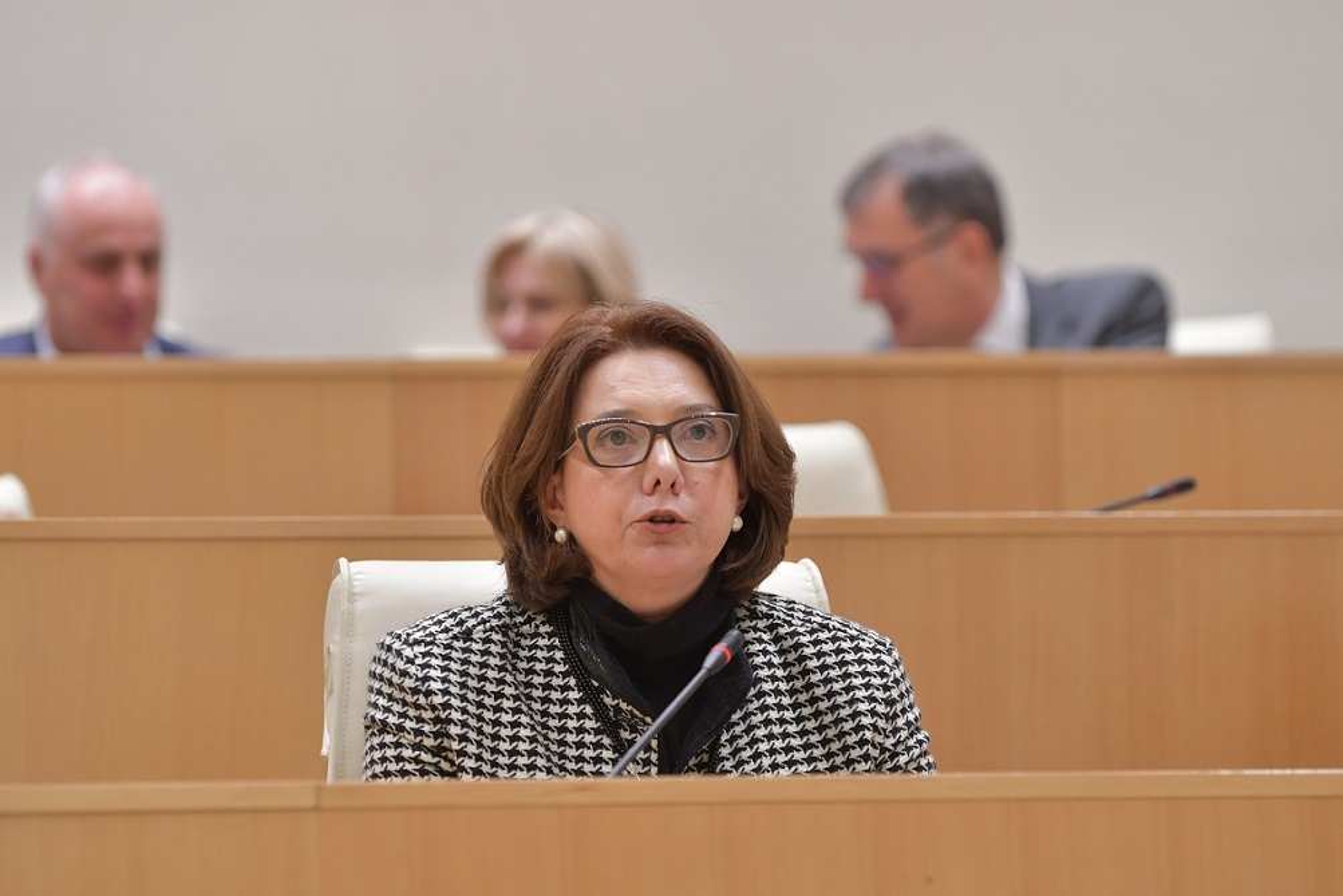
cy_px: 448
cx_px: 672
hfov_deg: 11.0
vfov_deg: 7.3
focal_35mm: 188
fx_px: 6995
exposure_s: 1/125
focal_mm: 125
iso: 1250
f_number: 2.8
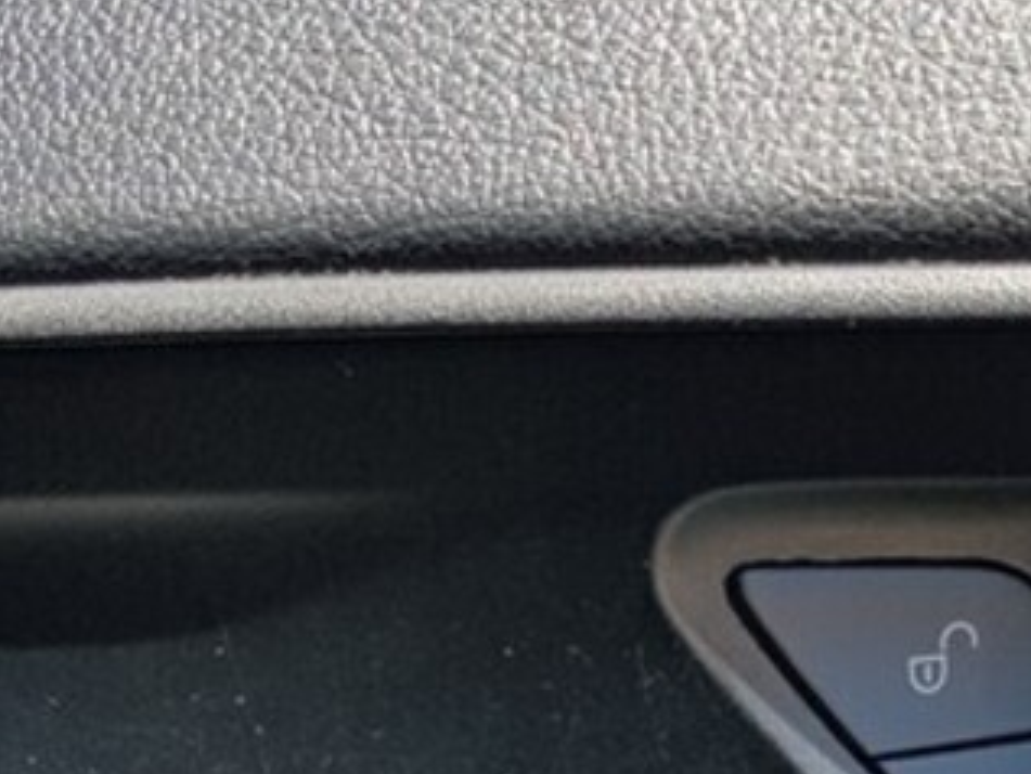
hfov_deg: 23.2
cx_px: 644
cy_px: 1106
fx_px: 2503
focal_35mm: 84
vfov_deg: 16.3
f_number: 1.7
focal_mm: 4.3
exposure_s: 1/776
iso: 40
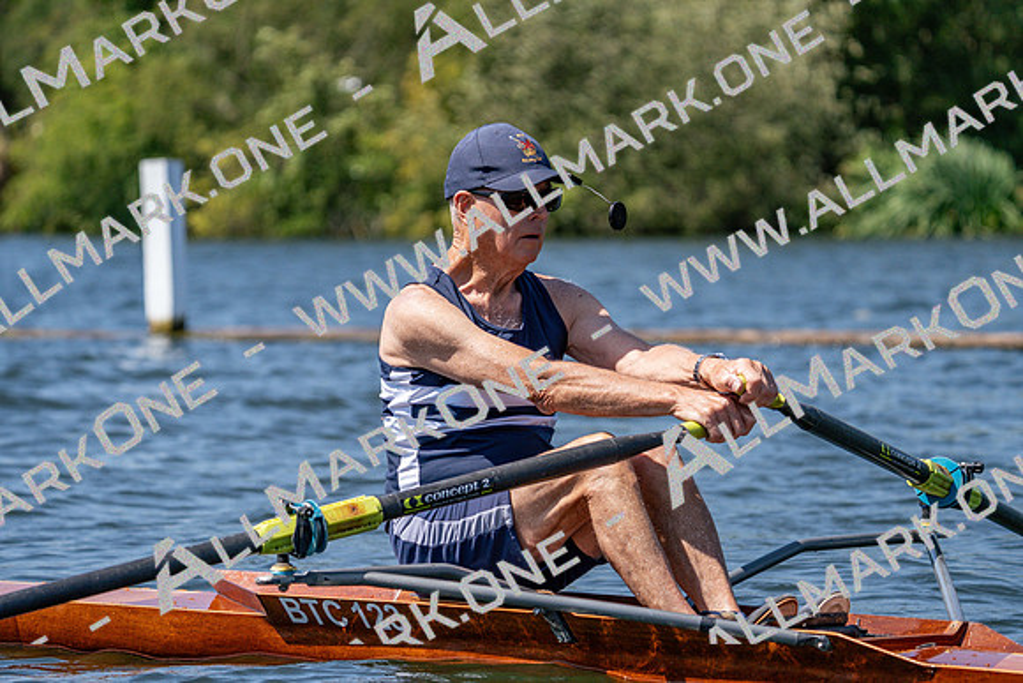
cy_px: 342
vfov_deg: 6.9
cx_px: 512
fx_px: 5684
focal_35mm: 200
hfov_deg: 10.3
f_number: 5.6
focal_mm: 200
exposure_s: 1/2000
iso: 320
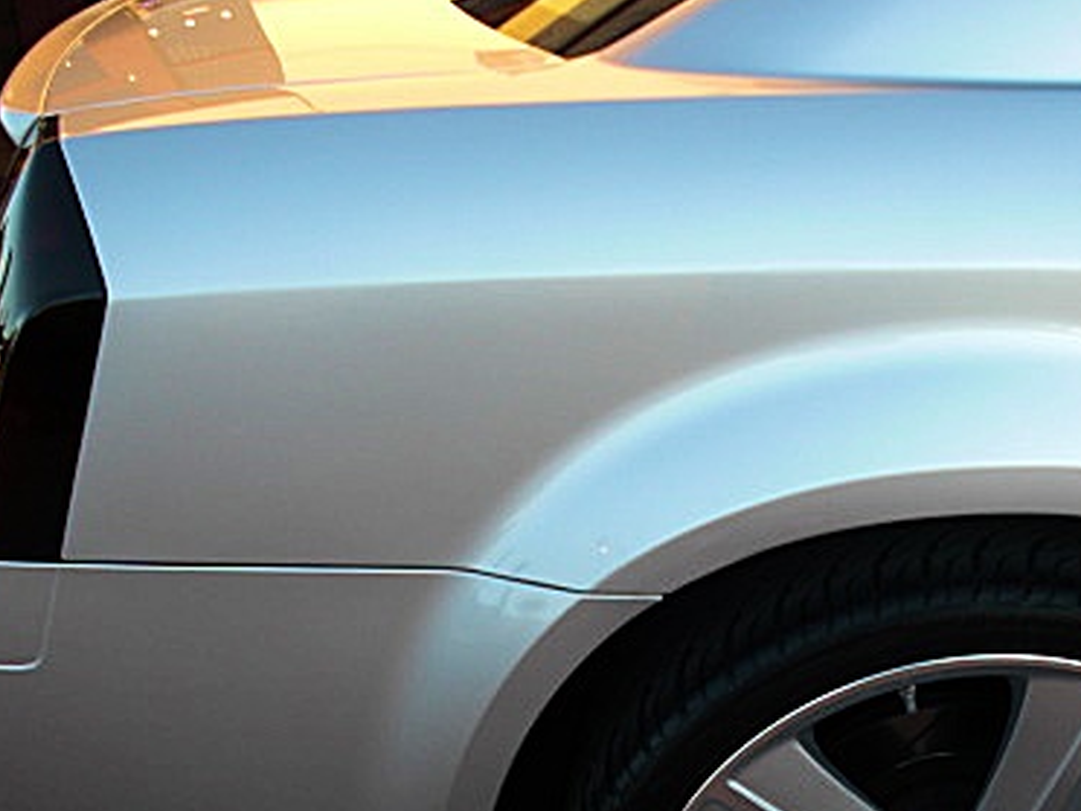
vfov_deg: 23.4
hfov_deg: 30.9
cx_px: 753
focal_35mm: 62
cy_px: 625
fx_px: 1936
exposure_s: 1/80
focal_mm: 6.3
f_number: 2.8
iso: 50
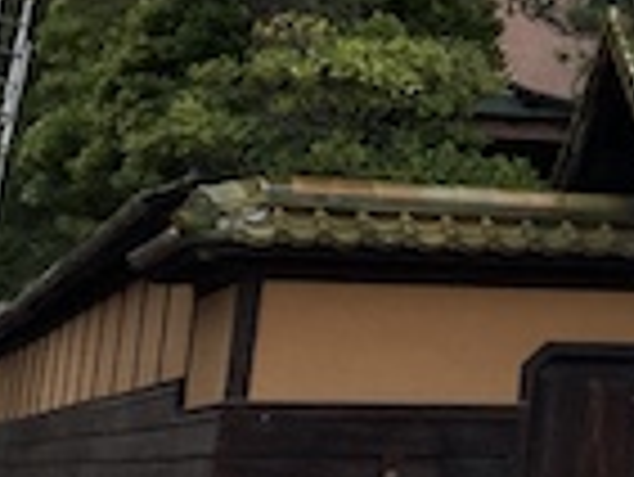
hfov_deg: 10.2
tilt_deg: +13.1
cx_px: 1704
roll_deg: -1.0
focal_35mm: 159
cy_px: -230
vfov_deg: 9.1
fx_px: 2915
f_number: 1.8
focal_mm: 3.99
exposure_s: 1/2825
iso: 20
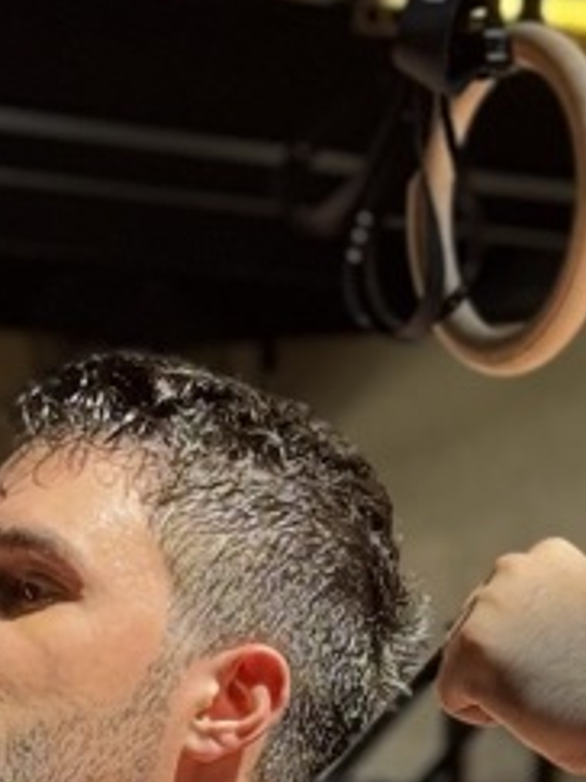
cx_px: 39
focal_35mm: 237
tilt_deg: -3.1
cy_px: 1110
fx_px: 5354
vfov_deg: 8.2
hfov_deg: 6.3
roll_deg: -1.8
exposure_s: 1/308
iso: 64
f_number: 1.78
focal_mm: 6.76
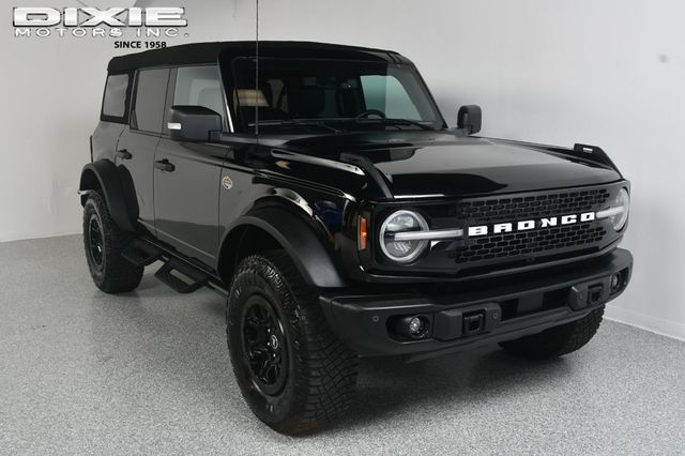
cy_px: 228
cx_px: 342
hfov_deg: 53.2
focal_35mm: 36
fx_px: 685
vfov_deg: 36.8
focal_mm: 24
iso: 100
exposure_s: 1/160
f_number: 10
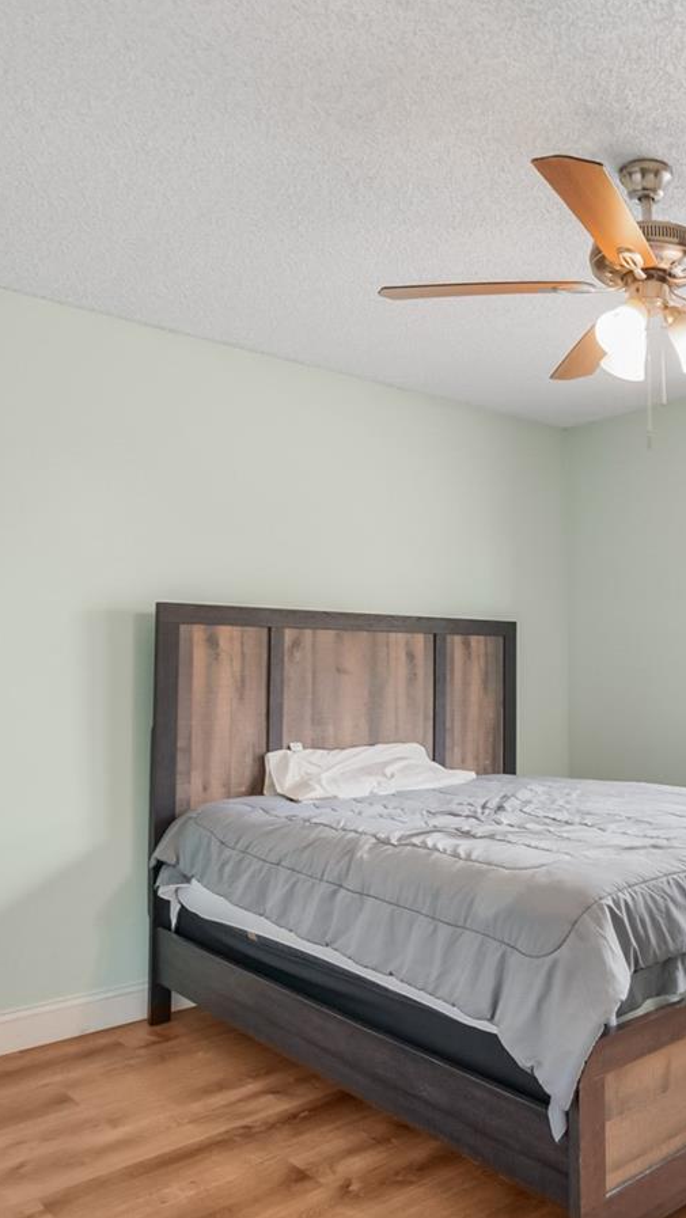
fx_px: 905
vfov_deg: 67.8
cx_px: 647
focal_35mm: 28
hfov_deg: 38.0
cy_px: 650
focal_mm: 10
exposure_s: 1/40
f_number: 7.1
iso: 800
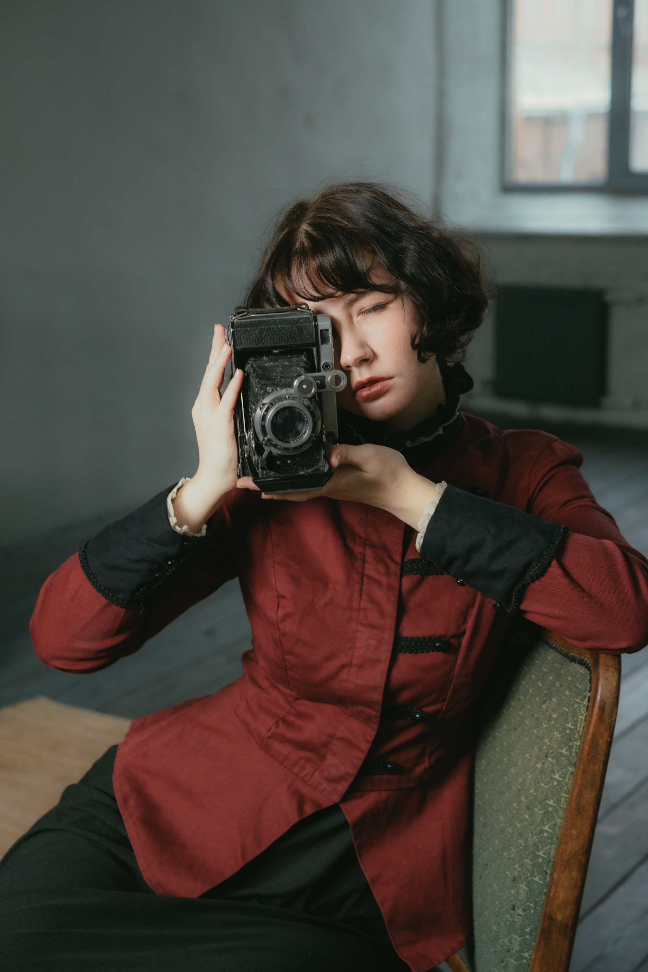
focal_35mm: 53
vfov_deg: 37.5
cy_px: 486
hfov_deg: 25.5
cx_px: 324
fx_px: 1431
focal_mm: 35
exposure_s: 1/60
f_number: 2.8
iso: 1250
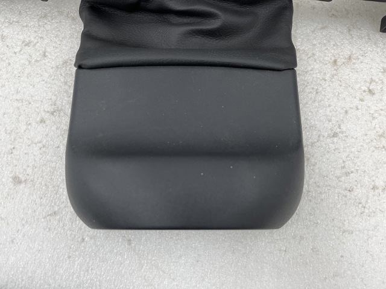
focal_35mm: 26
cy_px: 144
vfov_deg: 53.0
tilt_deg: -77.4
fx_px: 290
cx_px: 193
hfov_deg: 67.3
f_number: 1.6
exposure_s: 1/100
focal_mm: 5.1
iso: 100
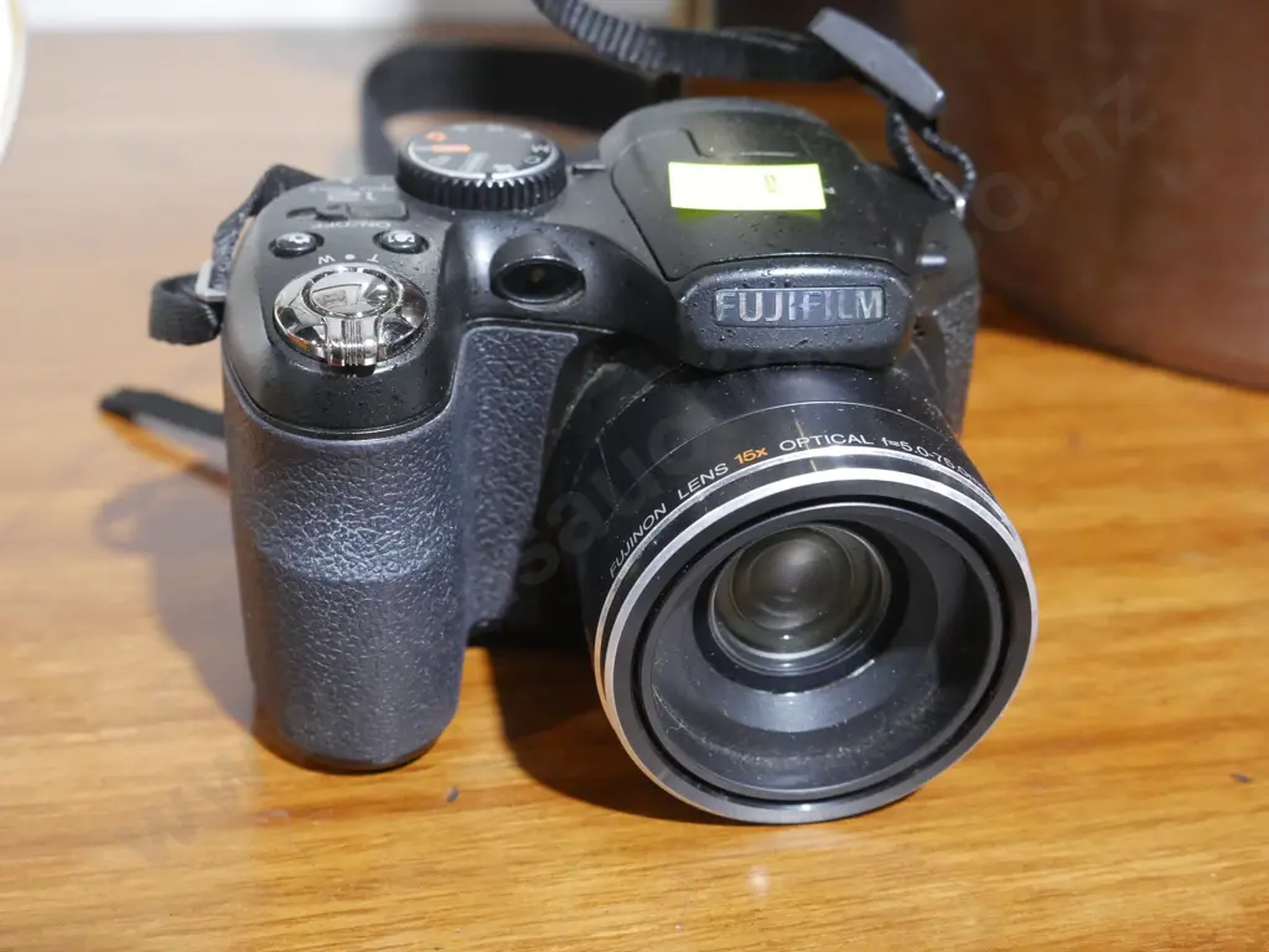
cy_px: 476
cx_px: 634
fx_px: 1686
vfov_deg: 31.5
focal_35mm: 46
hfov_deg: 41.2
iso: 3200
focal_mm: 23
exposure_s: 1/50
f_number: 6.3
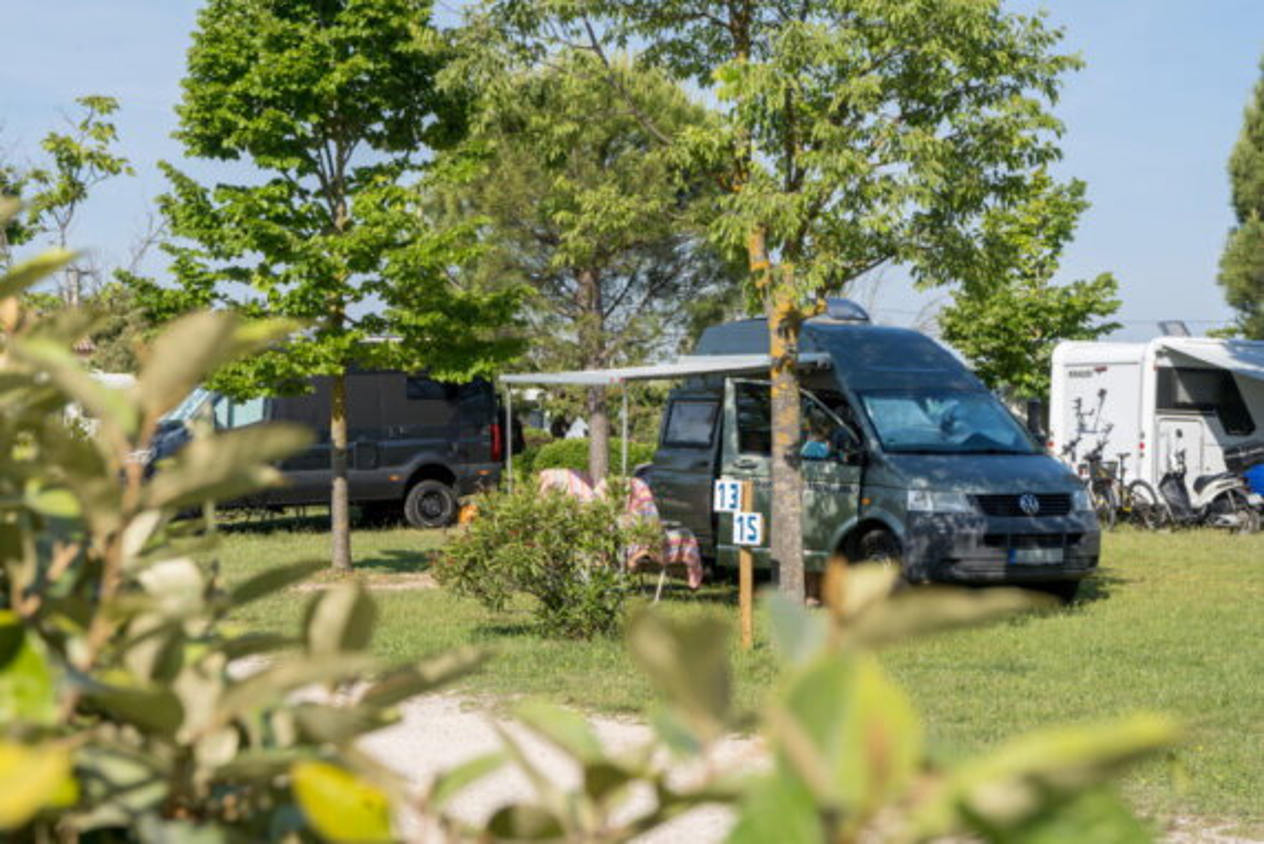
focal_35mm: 60
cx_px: 632
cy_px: 422
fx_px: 2108
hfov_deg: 33.4
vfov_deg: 22.6
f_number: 10
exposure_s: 1/100
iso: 100
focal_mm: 60
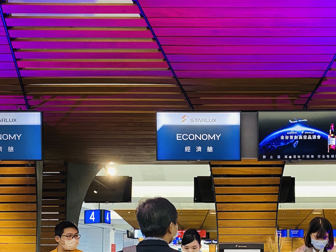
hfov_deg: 38.2
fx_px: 476
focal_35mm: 49
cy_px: 222
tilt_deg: +4.3
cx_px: 238
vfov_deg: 28.6
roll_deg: -0.4
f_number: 1.8
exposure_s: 1/60
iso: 400
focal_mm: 4.25
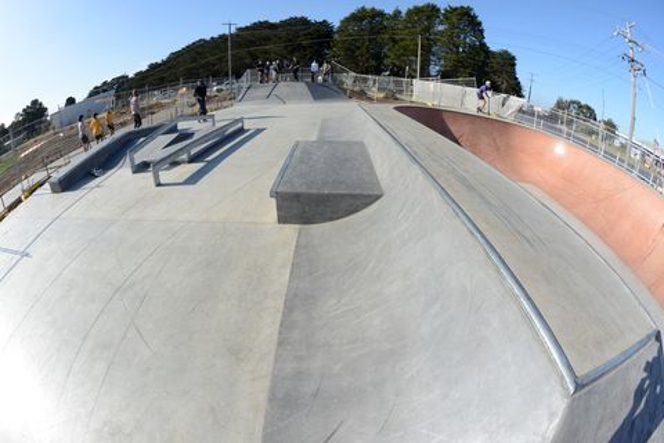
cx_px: 332
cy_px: 222
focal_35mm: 16
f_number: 14
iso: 250
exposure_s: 1/250
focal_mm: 16
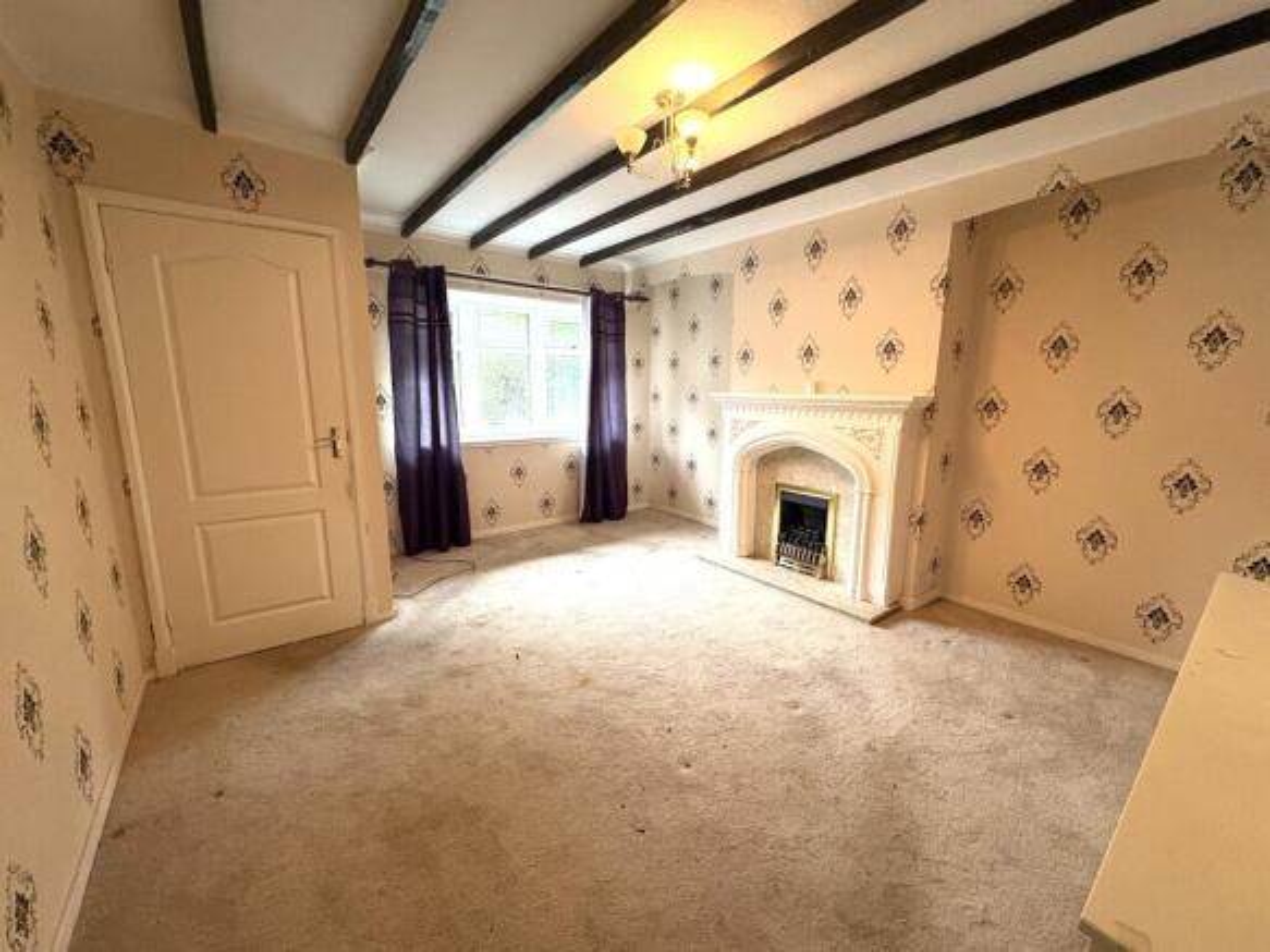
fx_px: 514
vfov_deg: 85.7
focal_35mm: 14
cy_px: 476
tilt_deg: -10.4
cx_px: 635
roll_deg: -0.9
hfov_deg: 102.1
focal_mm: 2.22
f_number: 2.2
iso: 400
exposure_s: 1/50
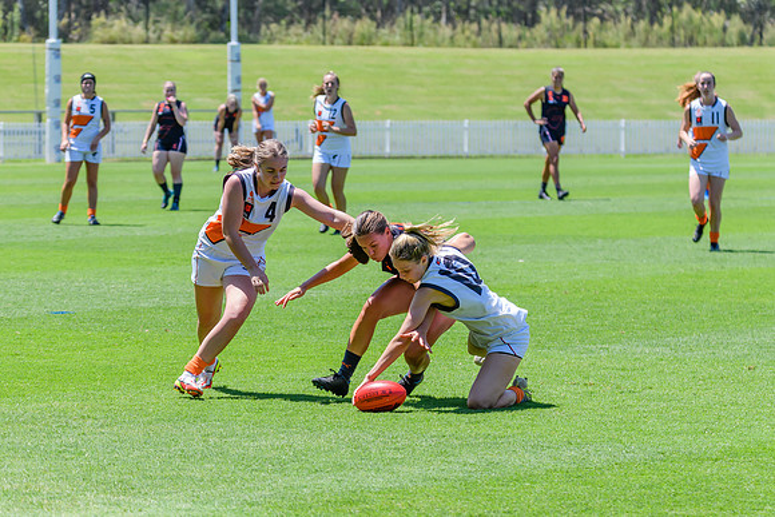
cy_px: 255
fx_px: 4539
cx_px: 344
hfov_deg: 9.8
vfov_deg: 6.5
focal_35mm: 211
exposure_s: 1/2000
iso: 800
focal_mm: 160
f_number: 6.3
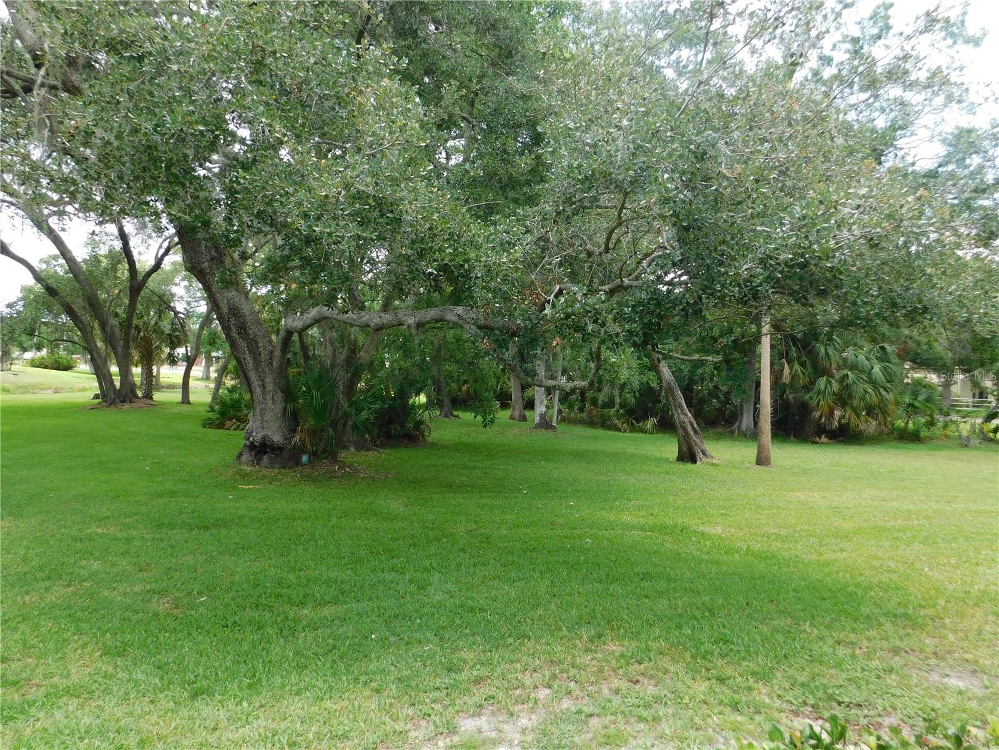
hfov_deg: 73.9
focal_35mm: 23
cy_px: 375
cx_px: 500
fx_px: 664
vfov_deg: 58.9
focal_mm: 4
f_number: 3
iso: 125
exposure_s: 1/250
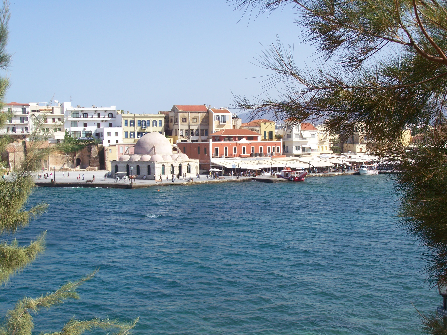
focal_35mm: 51
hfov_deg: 37.5
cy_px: 168
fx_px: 659
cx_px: 224
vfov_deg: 28.6
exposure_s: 1/400
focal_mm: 8.5
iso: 64
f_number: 4.5
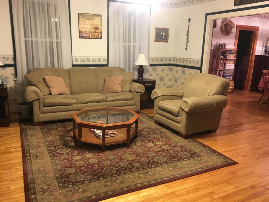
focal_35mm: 29
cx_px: 134
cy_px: 101
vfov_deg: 48.2
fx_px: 225
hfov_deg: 61.7
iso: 200
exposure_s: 1/17
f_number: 2.2
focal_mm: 4.15
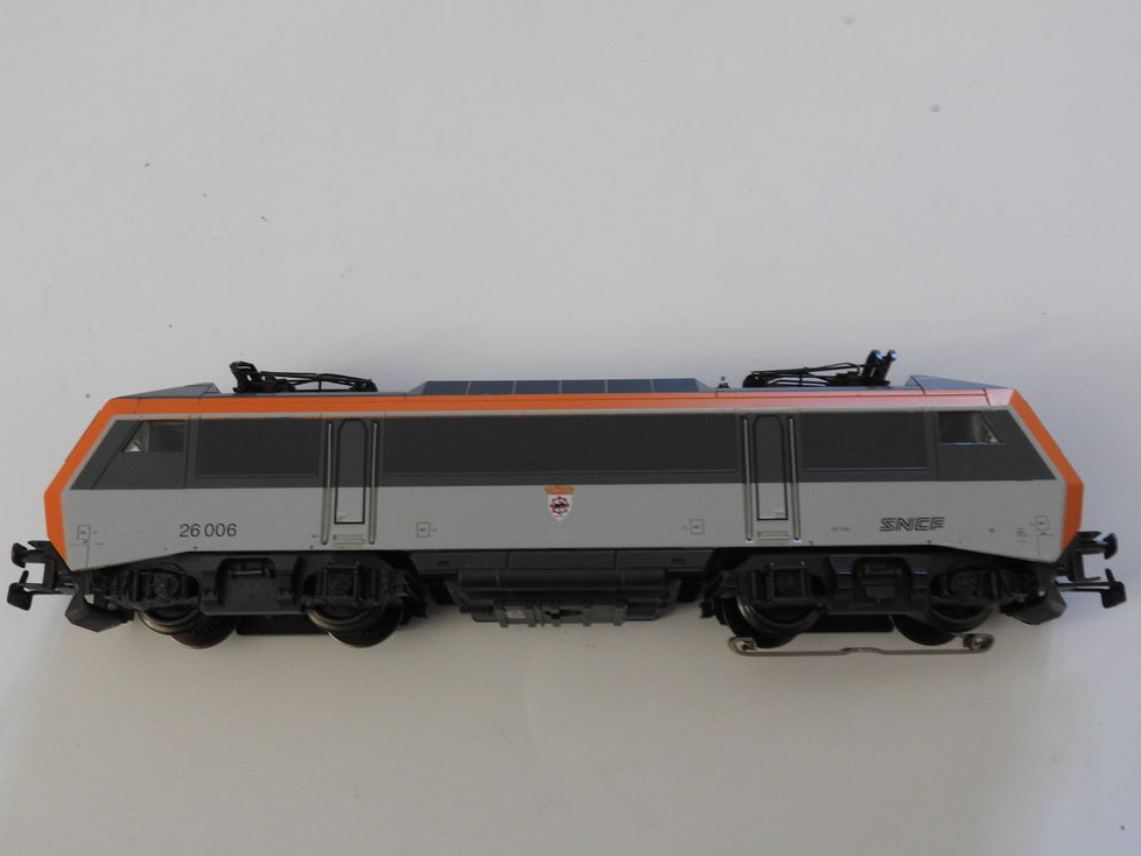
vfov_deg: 31.5
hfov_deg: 41.2
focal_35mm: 46
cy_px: 430
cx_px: 561
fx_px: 1517
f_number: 4.5
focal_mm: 8.1
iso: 400
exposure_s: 1/13
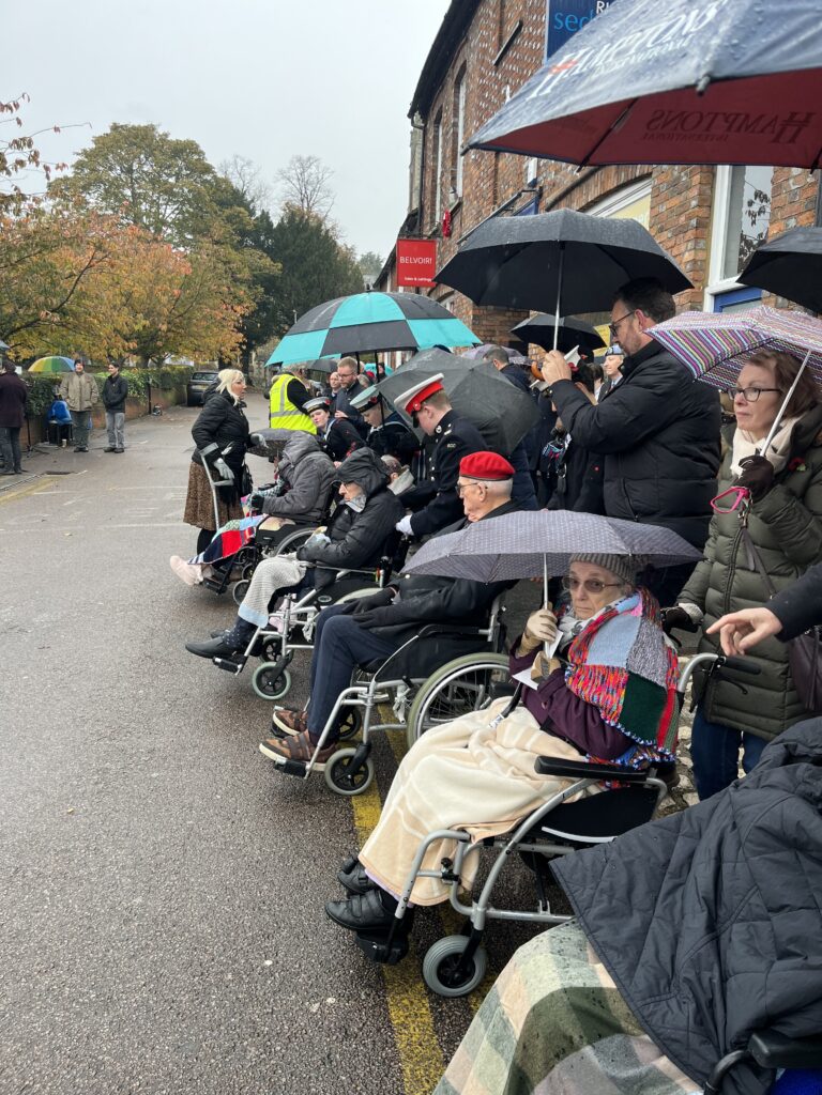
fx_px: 823
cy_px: 548
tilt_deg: -9.7
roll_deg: -0.9
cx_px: 411
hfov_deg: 53.1
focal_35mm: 26
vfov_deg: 67.3
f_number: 1.6
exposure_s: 1/122
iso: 32
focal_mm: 5.1
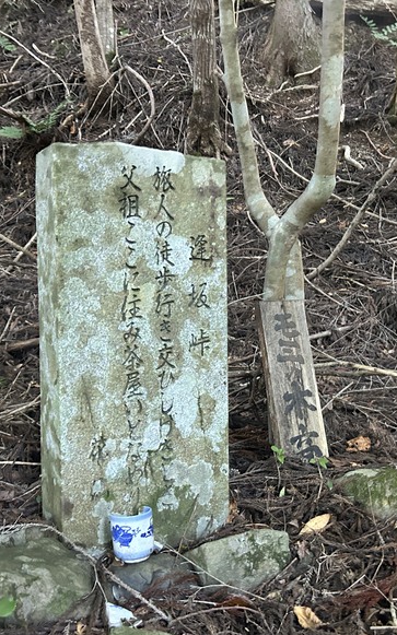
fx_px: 641
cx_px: 199
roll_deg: +0.6
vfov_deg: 52.8
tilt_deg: -1.9
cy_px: 318
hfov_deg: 34.4
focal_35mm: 37
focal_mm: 5.7
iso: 640
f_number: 1.5
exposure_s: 1/40
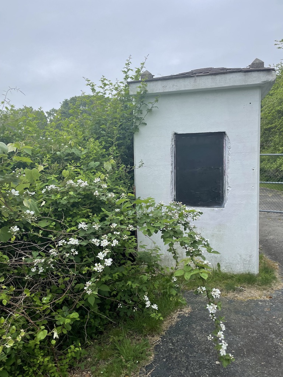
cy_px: 188
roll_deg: +1.7
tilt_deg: -4.6
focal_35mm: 26
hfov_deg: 53.1
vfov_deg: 67.3
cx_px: 142
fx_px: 283
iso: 32
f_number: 1.6
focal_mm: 4.2
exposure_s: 1/376
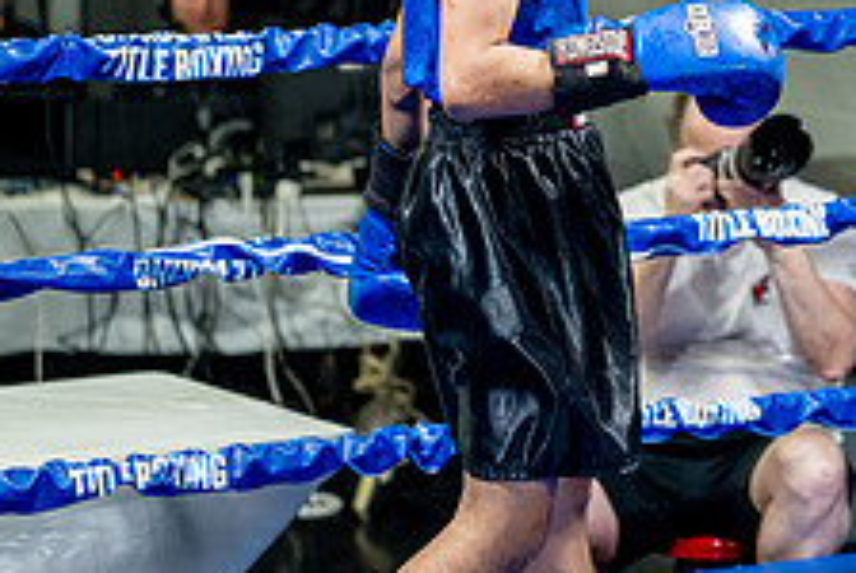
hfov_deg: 11.1
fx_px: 4309
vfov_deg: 7.6
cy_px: 109
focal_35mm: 181
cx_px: 1078
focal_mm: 70
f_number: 2
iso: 4000
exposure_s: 1/800
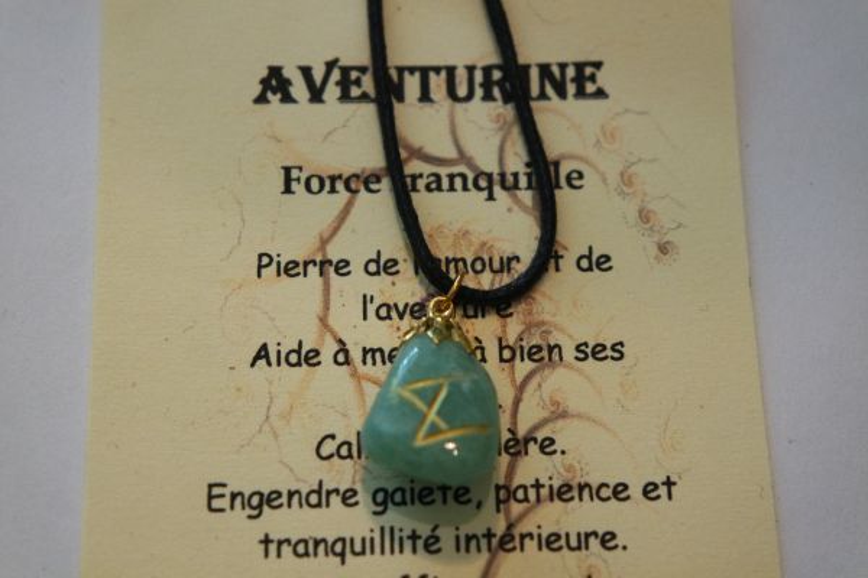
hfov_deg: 26.3
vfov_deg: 17.7
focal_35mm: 77
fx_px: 1856
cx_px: 434
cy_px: 289
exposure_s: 1/80
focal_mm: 50
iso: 1600
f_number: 5.6
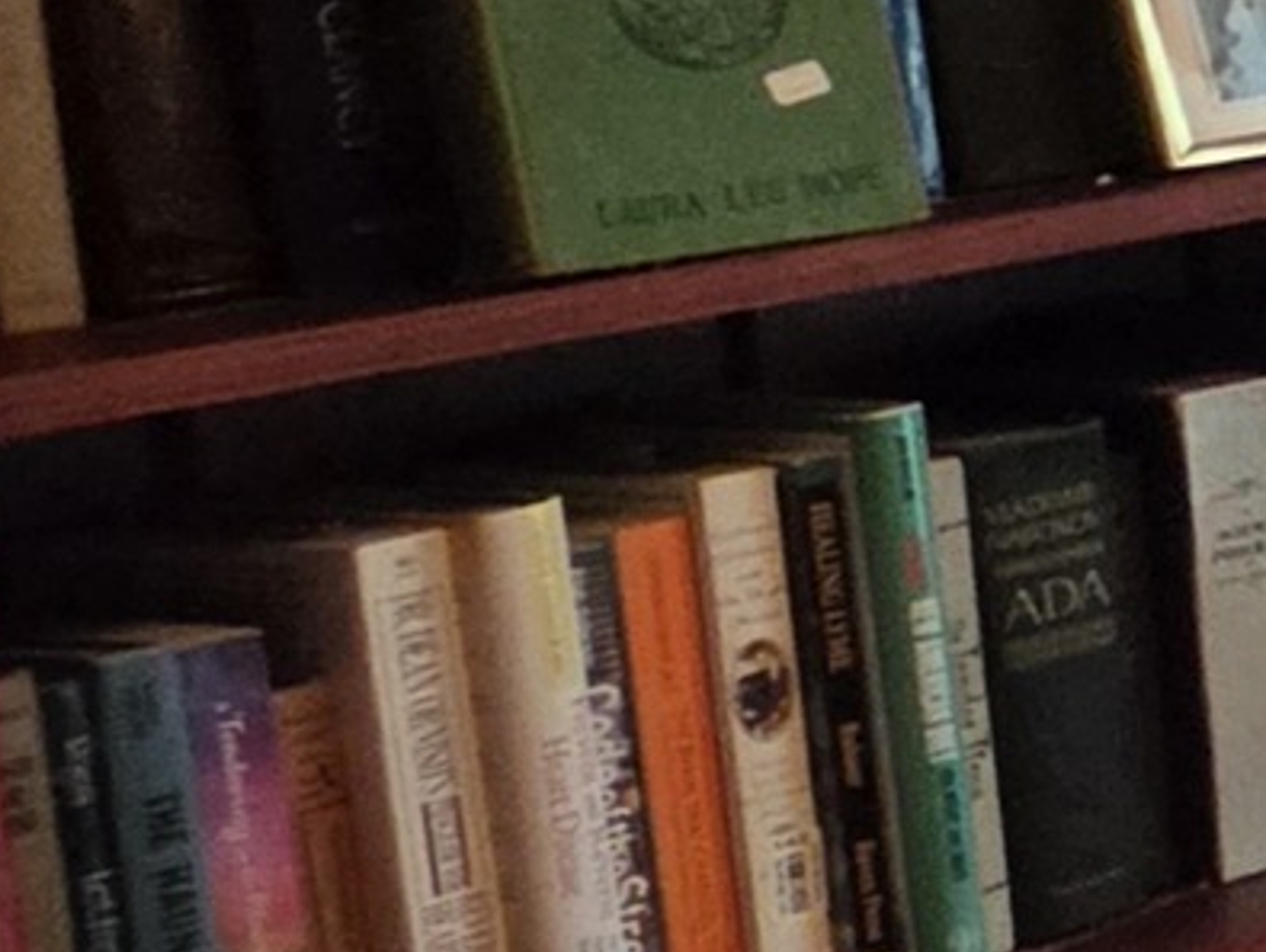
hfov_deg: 8.5
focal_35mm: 101
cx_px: 4881
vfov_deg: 14.3
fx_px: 3697
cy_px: -115
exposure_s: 1/60
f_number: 1.9
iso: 320
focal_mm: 2.2
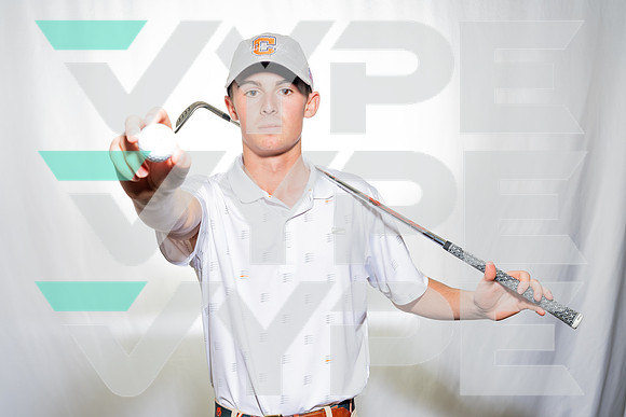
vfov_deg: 32.6
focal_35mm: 41
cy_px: 208
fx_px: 713
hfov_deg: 47.4
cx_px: 313
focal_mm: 41
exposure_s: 1/250
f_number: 7.1
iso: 100
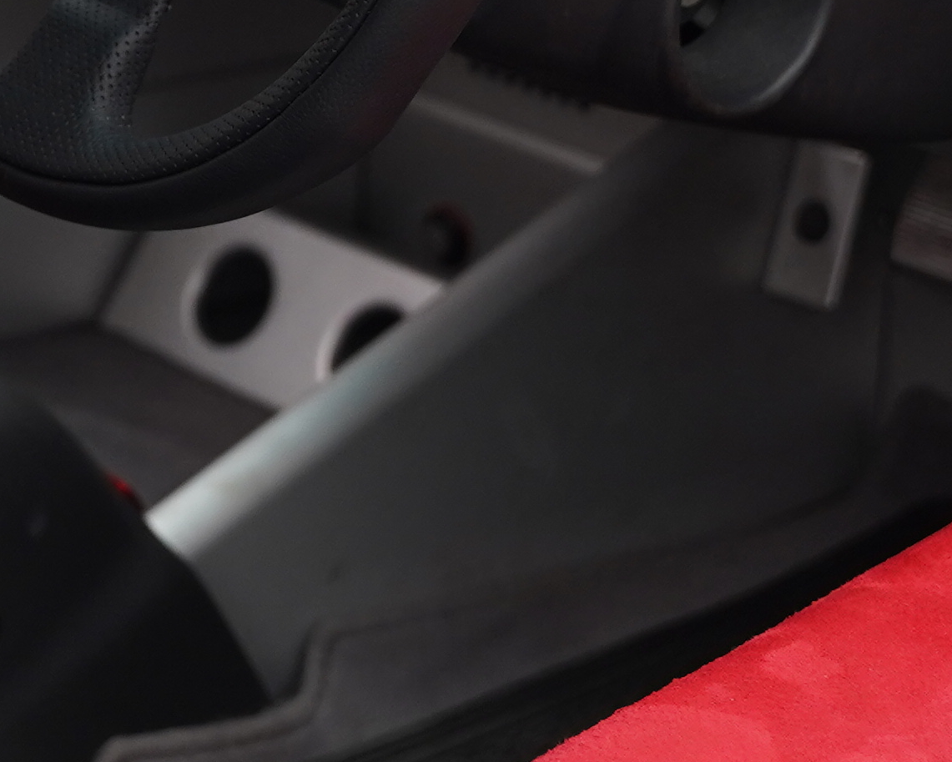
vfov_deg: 10.4
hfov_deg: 12.7
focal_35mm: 148
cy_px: 310
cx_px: -150
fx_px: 4184
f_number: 2.8
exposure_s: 1/40
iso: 800
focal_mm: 30.1
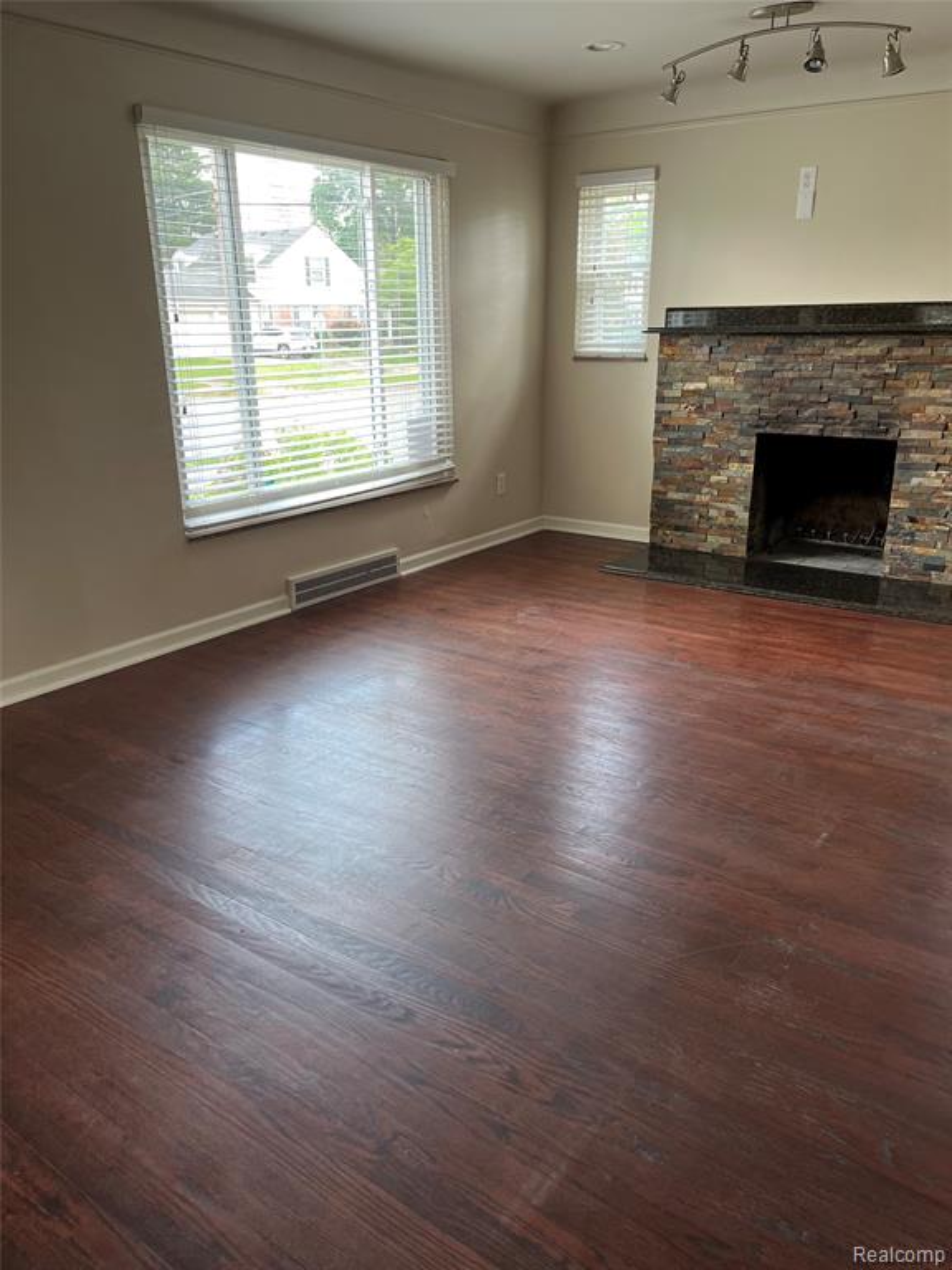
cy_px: 635
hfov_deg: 53.1
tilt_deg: -18.5
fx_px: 953
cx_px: 476
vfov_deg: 67.3
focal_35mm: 26
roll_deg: +1.8
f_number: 1.6
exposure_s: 1/121
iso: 100
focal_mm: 5.1
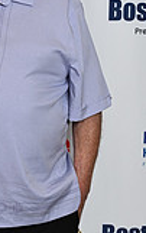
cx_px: -76
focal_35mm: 165
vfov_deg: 12.6
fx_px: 1048
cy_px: 191
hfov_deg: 7.8
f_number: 4
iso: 200
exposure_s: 1/80
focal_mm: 45
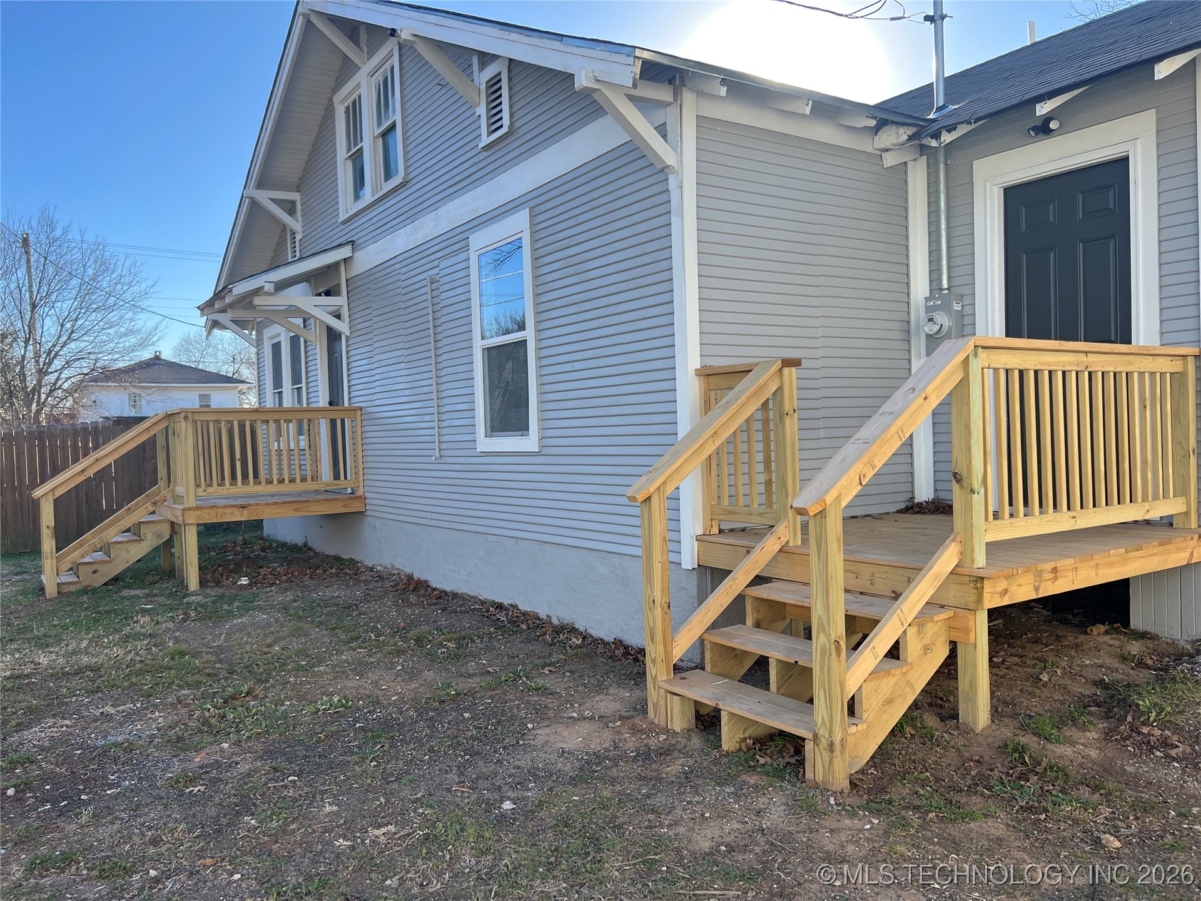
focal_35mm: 26
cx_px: 600
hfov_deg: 67.3
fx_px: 902
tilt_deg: -2.3
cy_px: 450
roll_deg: +2.4
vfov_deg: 53.1
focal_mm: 5.7
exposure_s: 1/957
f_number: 1.5
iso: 50
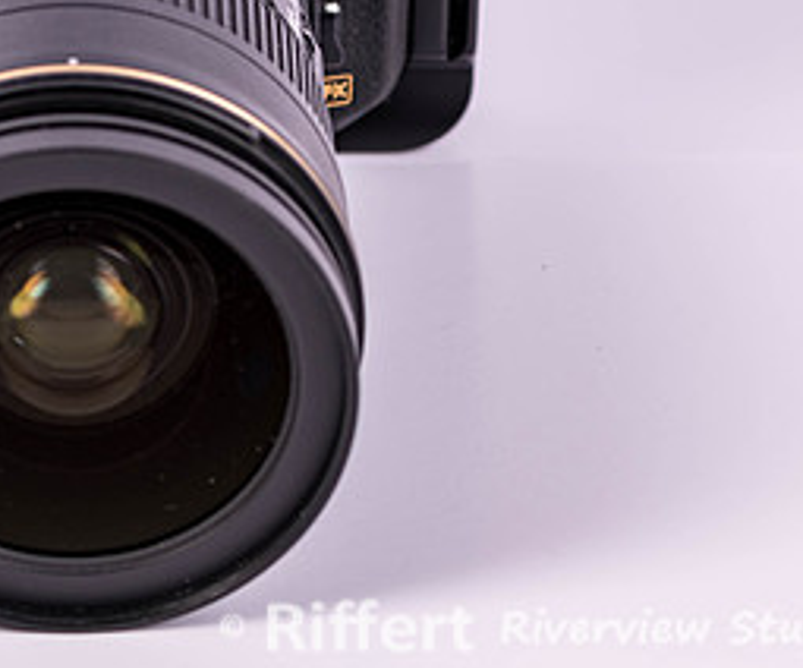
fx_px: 7313
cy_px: -36
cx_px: 48
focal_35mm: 303
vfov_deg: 5.2
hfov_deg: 6.3
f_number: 8
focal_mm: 105
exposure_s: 1/160
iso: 64
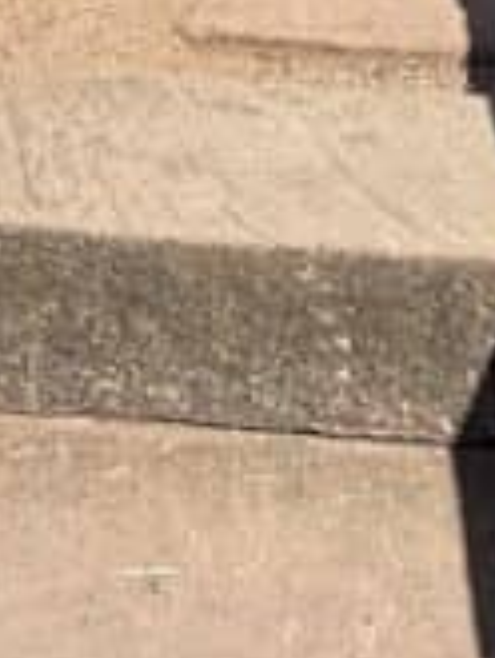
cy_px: -522
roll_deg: -1.5
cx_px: 467
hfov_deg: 16.7
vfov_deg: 18.0
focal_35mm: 87
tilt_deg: +0.9
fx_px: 1657
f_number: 2.2
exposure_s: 1/2237
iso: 50
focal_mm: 2.22
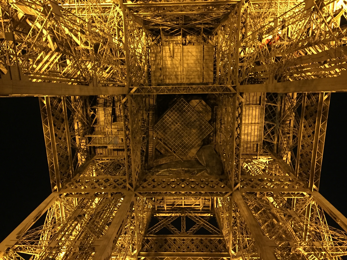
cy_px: 130
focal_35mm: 29
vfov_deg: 48.2
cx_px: 174
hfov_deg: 61.7
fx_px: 291
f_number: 2.2
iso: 640
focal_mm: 4.15
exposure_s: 1/17
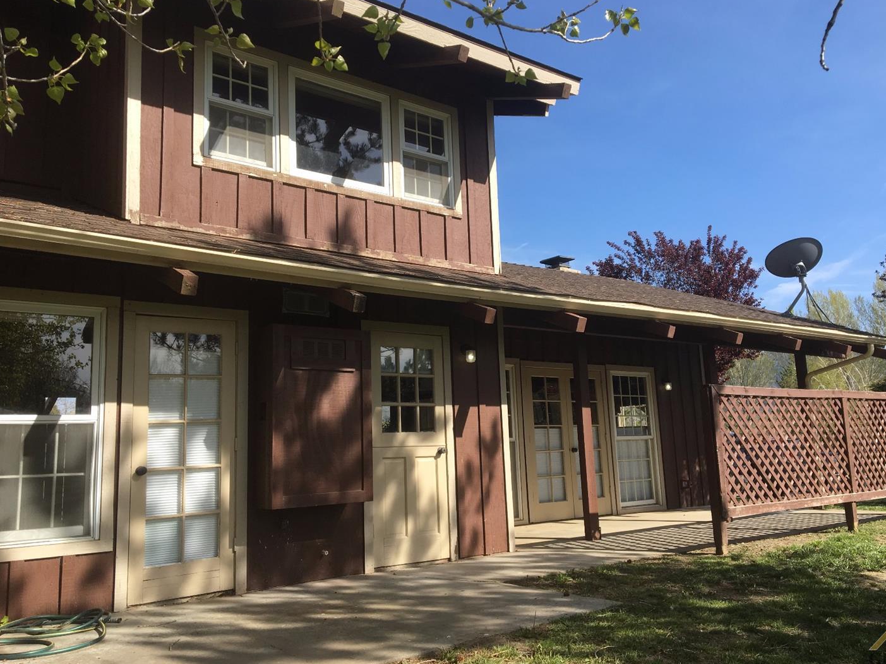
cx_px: 464
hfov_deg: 58.3
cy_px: 322
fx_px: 793
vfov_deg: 45.4
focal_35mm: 31
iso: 25
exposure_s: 1/927
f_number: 2.2
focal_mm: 4.15
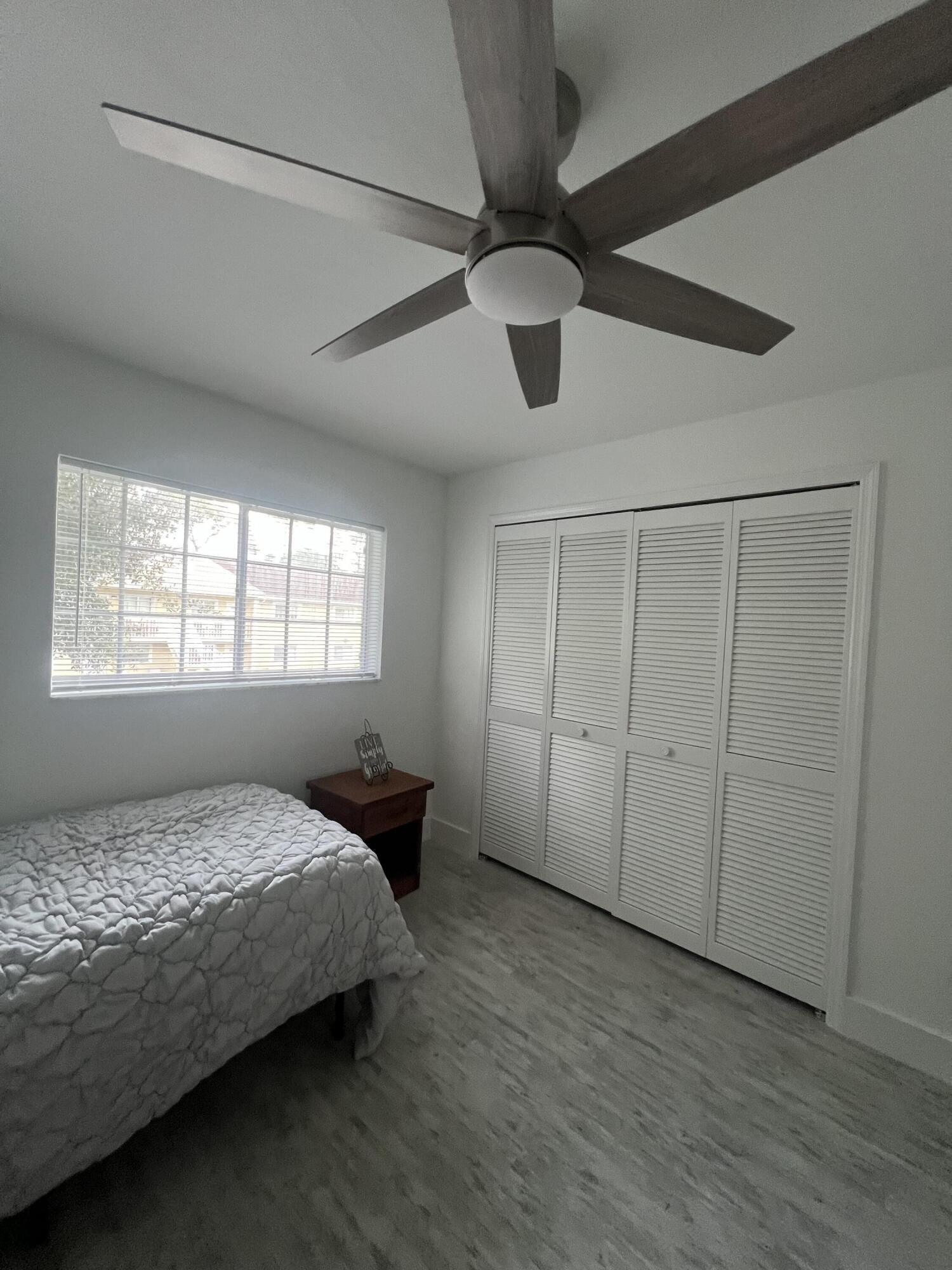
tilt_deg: +0.3
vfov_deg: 106.2
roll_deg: -2.6
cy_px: 635
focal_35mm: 13
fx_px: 477
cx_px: 476
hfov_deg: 89.9
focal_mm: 1.57
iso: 250
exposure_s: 1/60
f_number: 1.8
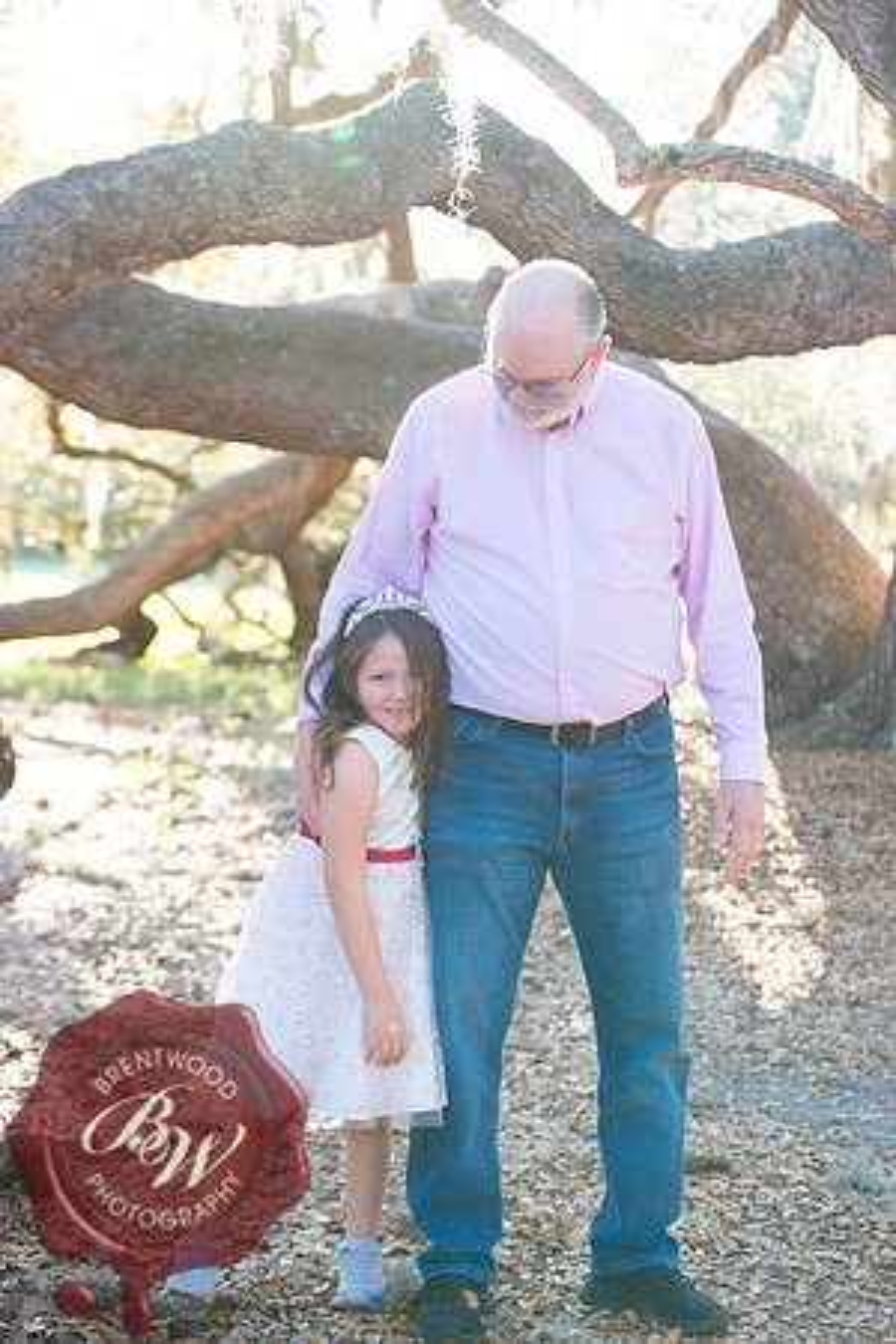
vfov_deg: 26.0
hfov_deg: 17.5
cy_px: 672
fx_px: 2912
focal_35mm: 78
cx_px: 448
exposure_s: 1/160
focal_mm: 78
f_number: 3.5
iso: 200
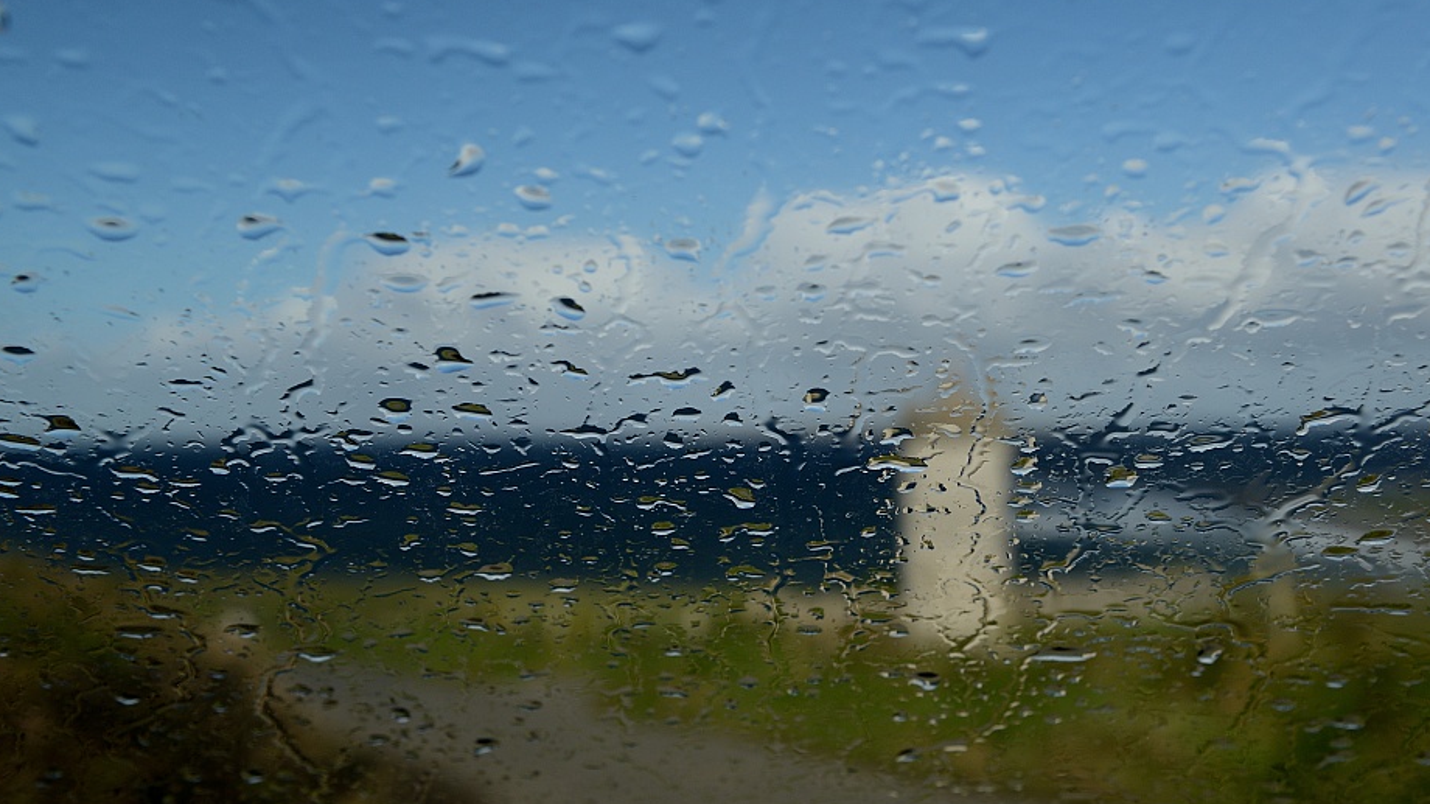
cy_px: 435
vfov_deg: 24.4
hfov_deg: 42.1
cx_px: 774
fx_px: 1858
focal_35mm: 49
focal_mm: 42
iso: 200
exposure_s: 1/350
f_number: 6.7
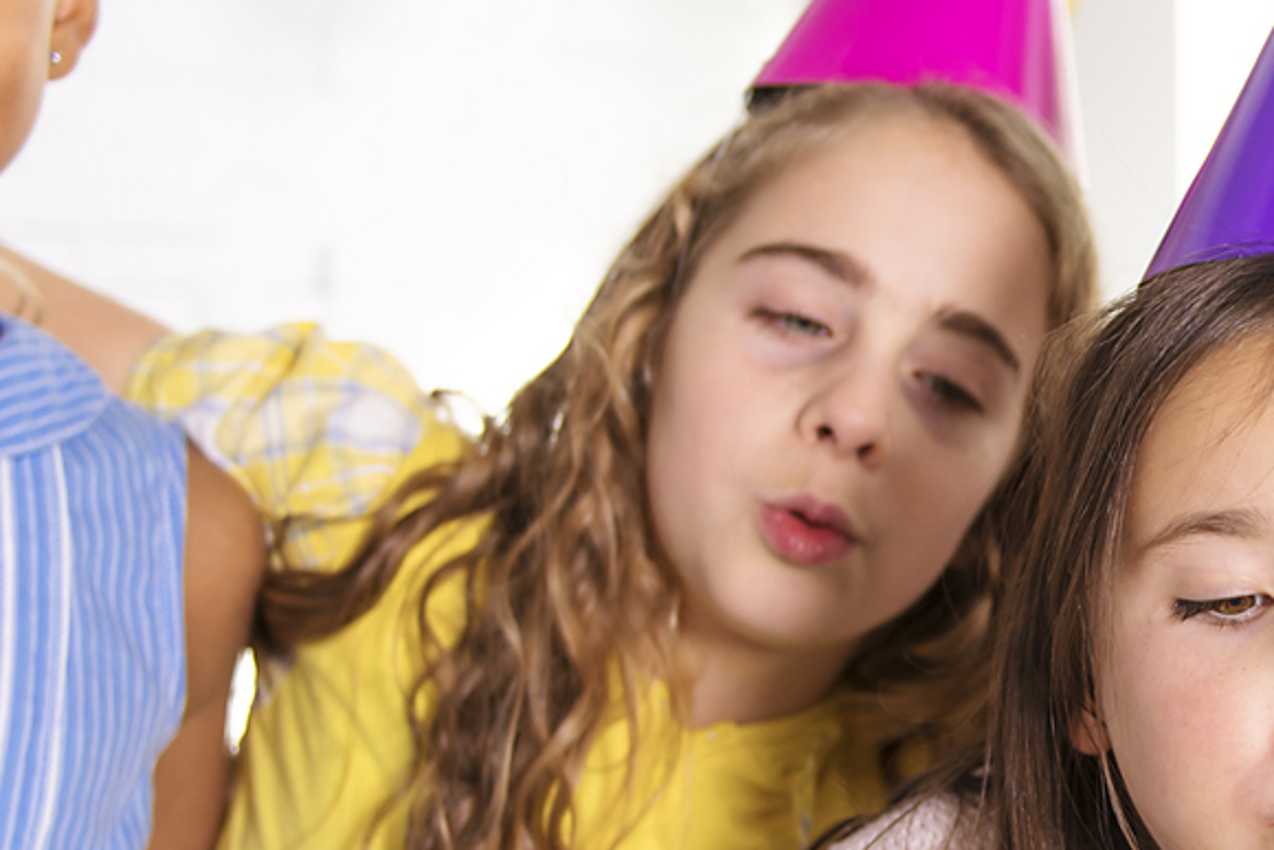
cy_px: 551
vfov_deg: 11.7
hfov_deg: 16.9
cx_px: 1438
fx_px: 4141
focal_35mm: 117
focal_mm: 32
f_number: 2.8
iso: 64
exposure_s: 1/160
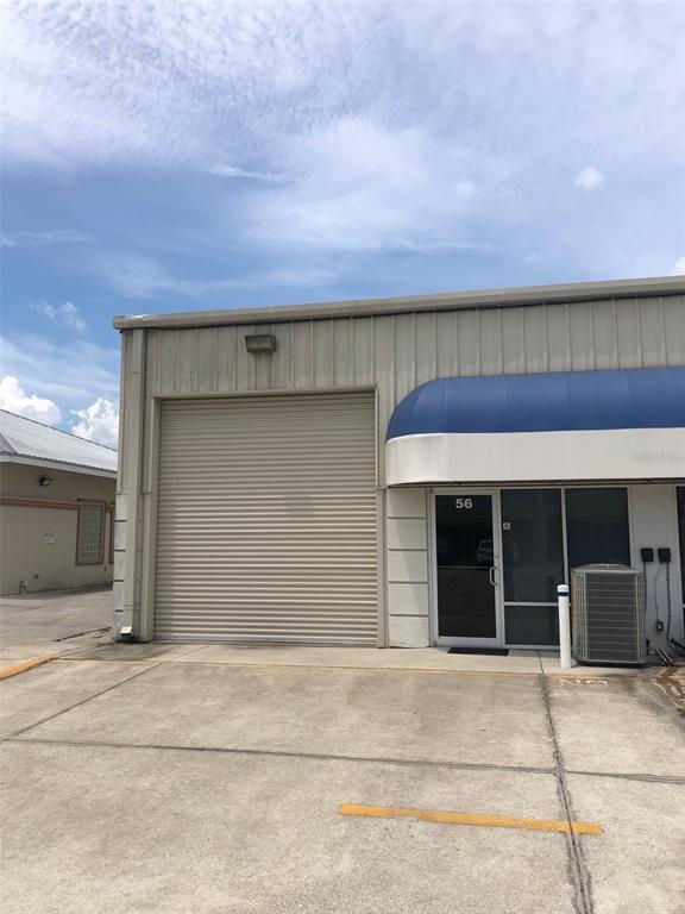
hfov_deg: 49.7
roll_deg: -0.8
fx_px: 739
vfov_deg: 63.4
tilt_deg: +5.6
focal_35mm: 28
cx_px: 342
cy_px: 457
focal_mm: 4
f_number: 1.8
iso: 25
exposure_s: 1/3472
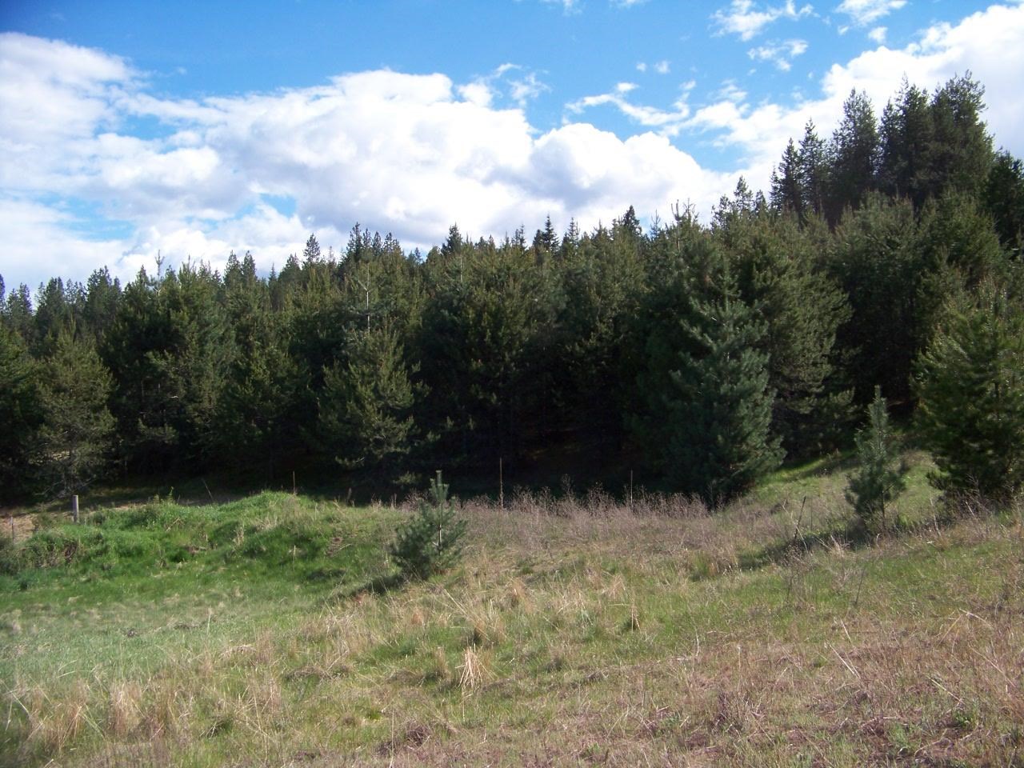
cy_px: 384
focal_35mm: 36
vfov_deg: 39.7
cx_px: 512
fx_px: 1065
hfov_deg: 51.4
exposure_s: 1/800
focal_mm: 5.85
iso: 64
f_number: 2.8
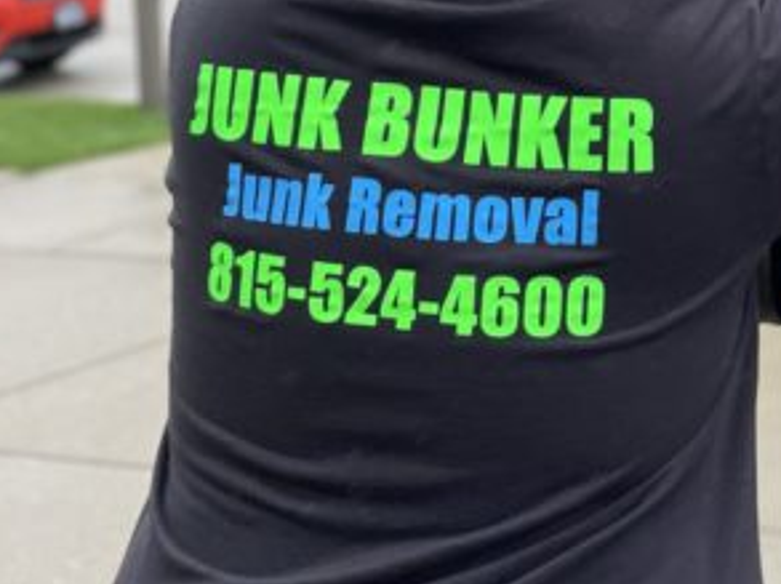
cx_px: 912
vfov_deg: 17.8
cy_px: -47
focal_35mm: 80
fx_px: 1803
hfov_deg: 22.7
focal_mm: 4.2
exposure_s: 1/749
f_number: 1.6
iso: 50
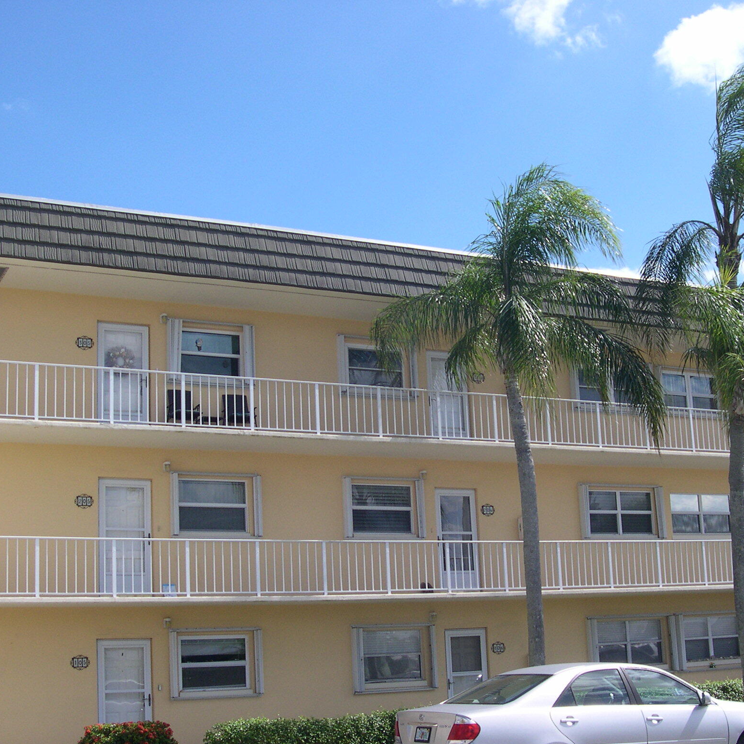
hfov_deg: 34.7
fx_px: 1192
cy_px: 403
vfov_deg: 34.7
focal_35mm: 49
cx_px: 387
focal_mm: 8
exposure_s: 1/209
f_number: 7.6
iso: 100
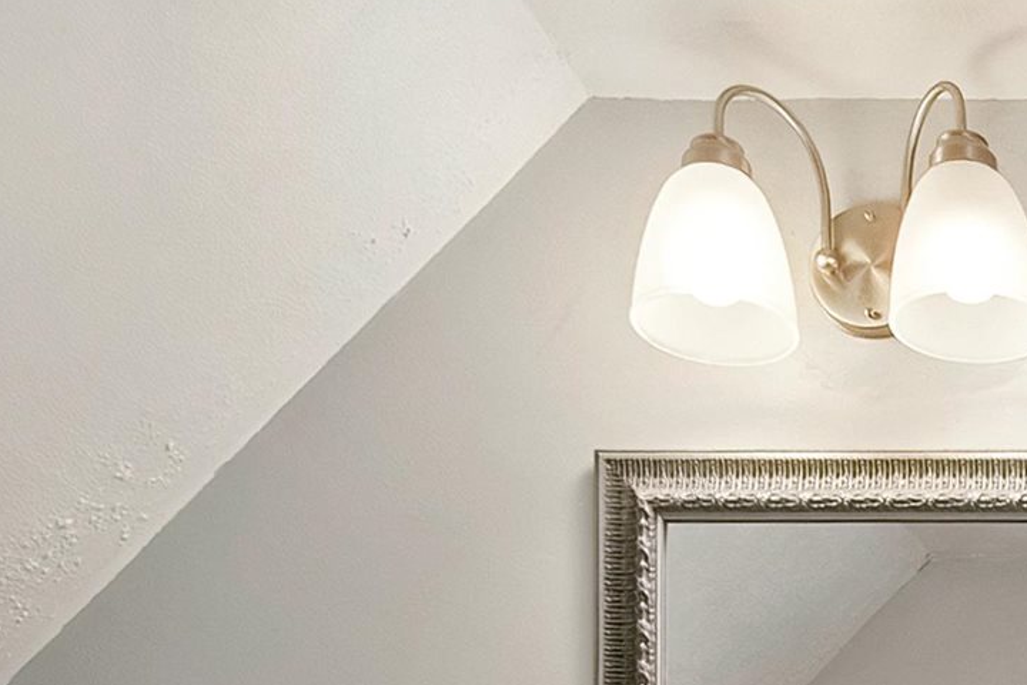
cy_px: 1015
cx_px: 1172
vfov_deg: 18.8
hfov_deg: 28.2
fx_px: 1826
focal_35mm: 64
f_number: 9
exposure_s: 1/10
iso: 400
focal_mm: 10
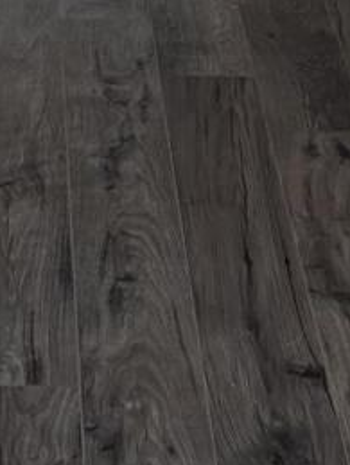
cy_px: -519
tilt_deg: -9.9
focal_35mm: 185
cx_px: -66
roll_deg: -0.1
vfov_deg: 9.8
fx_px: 2488
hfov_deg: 8.0
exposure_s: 1/143
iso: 80
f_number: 1.78
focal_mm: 6.76
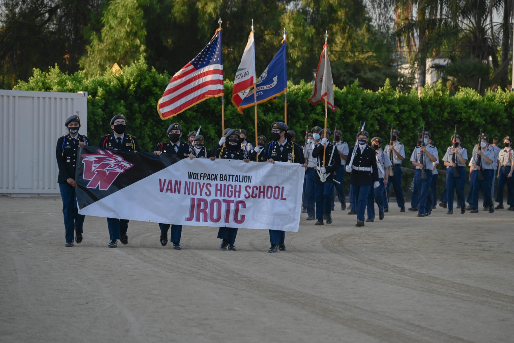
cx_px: 257
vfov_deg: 8.1
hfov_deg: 12.1
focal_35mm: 170
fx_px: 2428
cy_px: 172
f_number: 6.3
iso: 800
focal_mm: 170
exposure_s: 1/1000
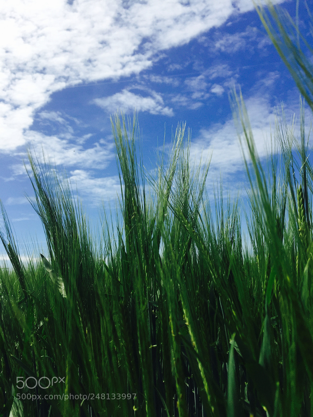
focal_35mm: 29
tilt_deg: +14.4
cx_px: 156
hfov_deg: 48.2
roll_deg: +2.5
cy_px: 208
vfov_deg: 61.7
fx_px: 350
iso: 32
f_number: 2.2
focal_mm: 4.15
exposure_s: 1/3968
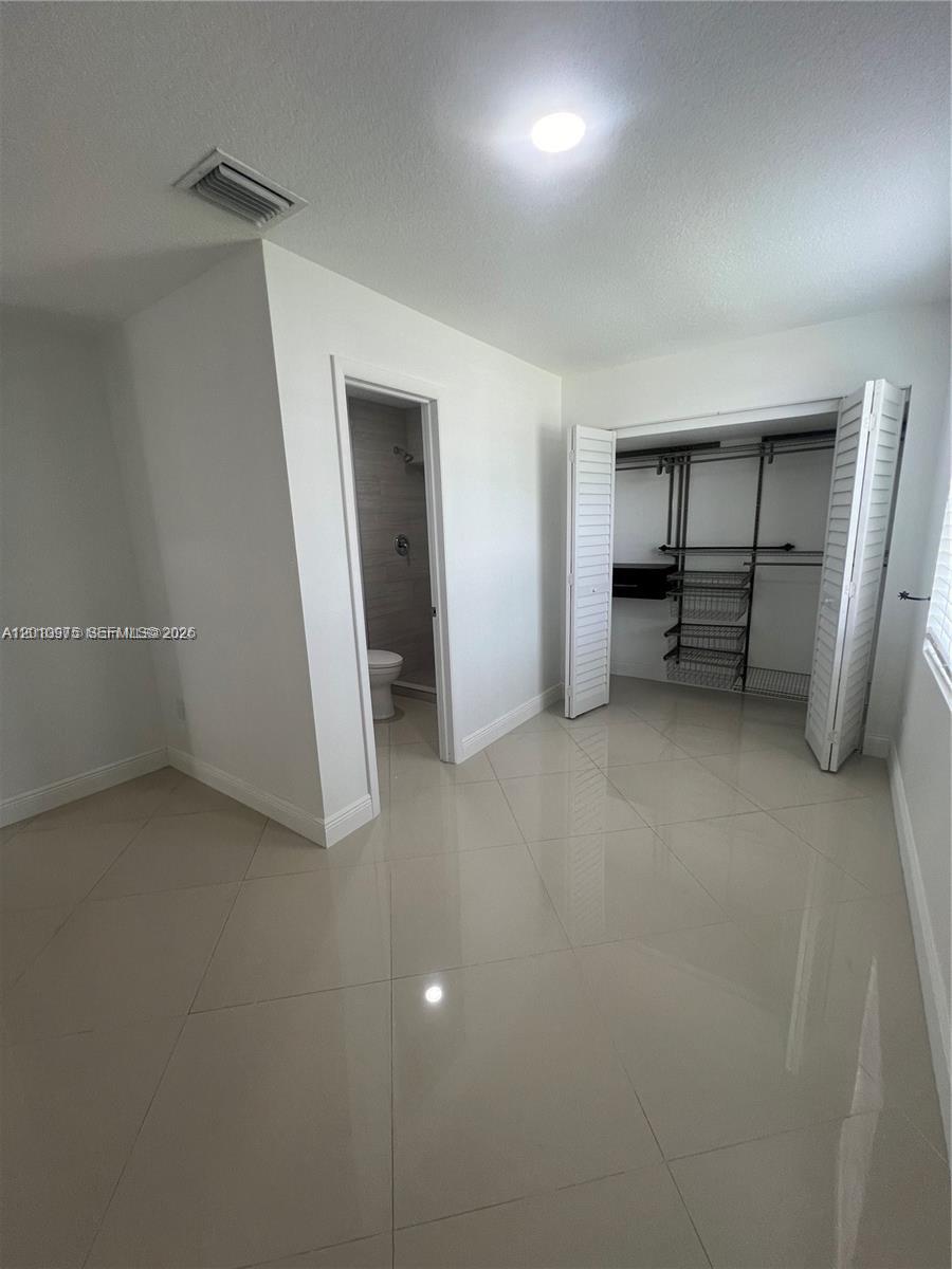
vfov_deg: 106.2
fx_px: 477
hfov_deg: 89.9
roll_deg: +2.7
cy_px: 634
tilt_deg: -12.3
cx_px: 476
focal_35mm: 13
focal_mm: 1.57
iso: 80
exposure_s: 1/120
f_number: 1.8
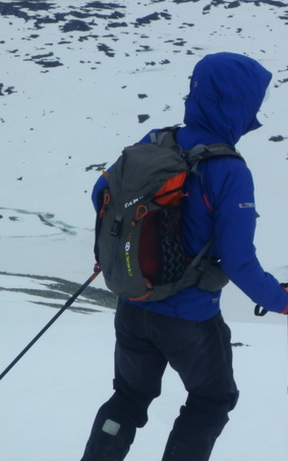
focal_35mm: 193
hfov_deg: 6.8
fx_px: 2425
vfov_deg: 10.9
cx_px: 262
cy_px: 282
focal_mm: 18.3
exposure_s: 1/800
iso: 80
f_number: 5.7
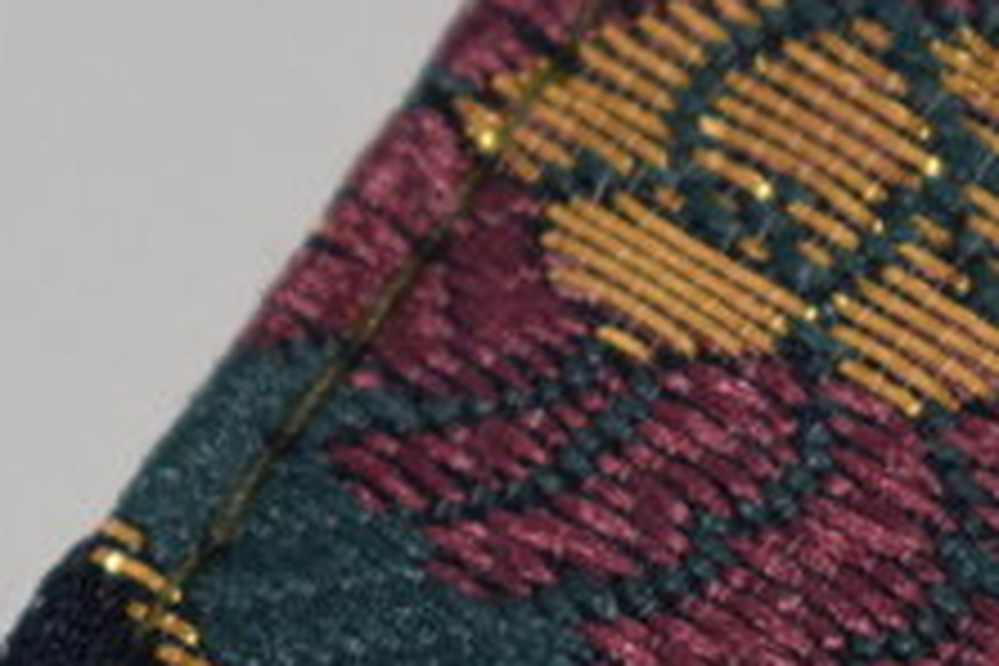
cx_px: 1264
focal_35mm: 356
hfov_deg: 5.8
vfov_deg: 3.8
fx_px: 9883
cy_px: 1256
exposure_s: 1/160
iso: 800
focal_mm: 55
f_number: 5.6
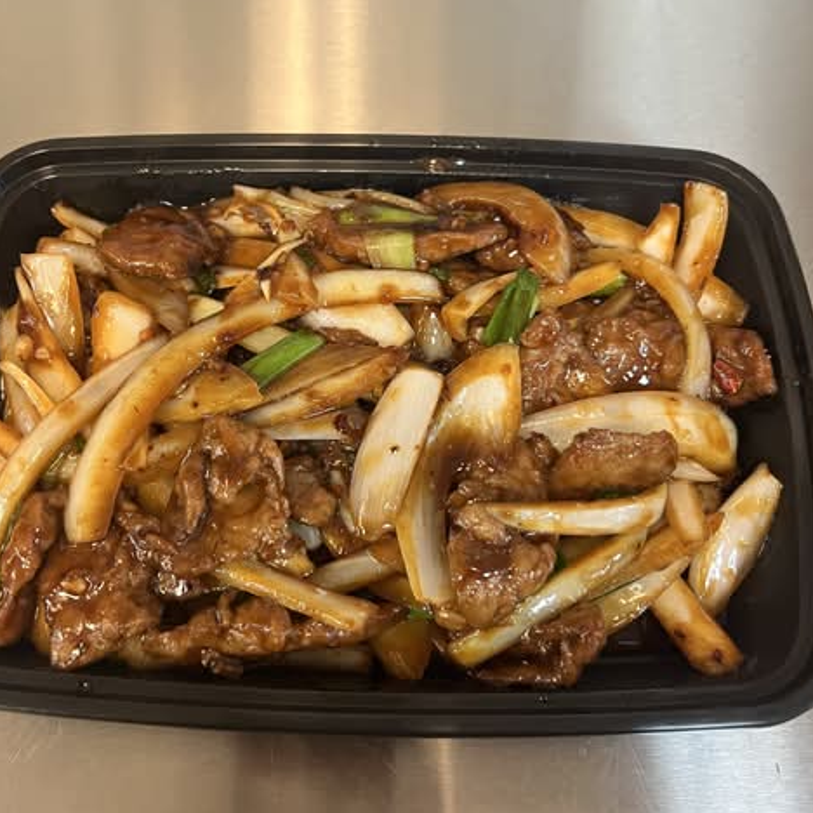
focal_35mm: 36
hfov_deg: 46.0
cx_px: 360
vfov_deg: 46.0
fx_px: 957
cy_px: 371
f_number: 1.5
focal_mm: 5.7
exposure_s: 1/60
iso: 250
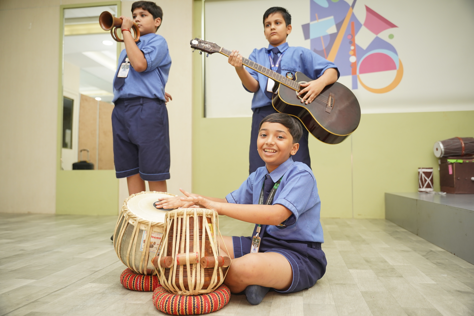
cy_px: 158
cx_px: 237
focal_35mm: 30
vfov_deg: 43.1
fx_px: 400
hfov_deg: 61.3
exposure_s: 1/200
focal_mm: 30.4
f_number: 2.8
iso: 1000
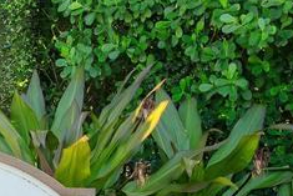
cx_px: -60
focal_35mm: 107
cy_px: 248
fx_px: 871
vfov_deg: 12.5
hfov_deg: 18.1
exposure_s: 1/320
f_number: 9
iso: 2000
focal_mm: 35
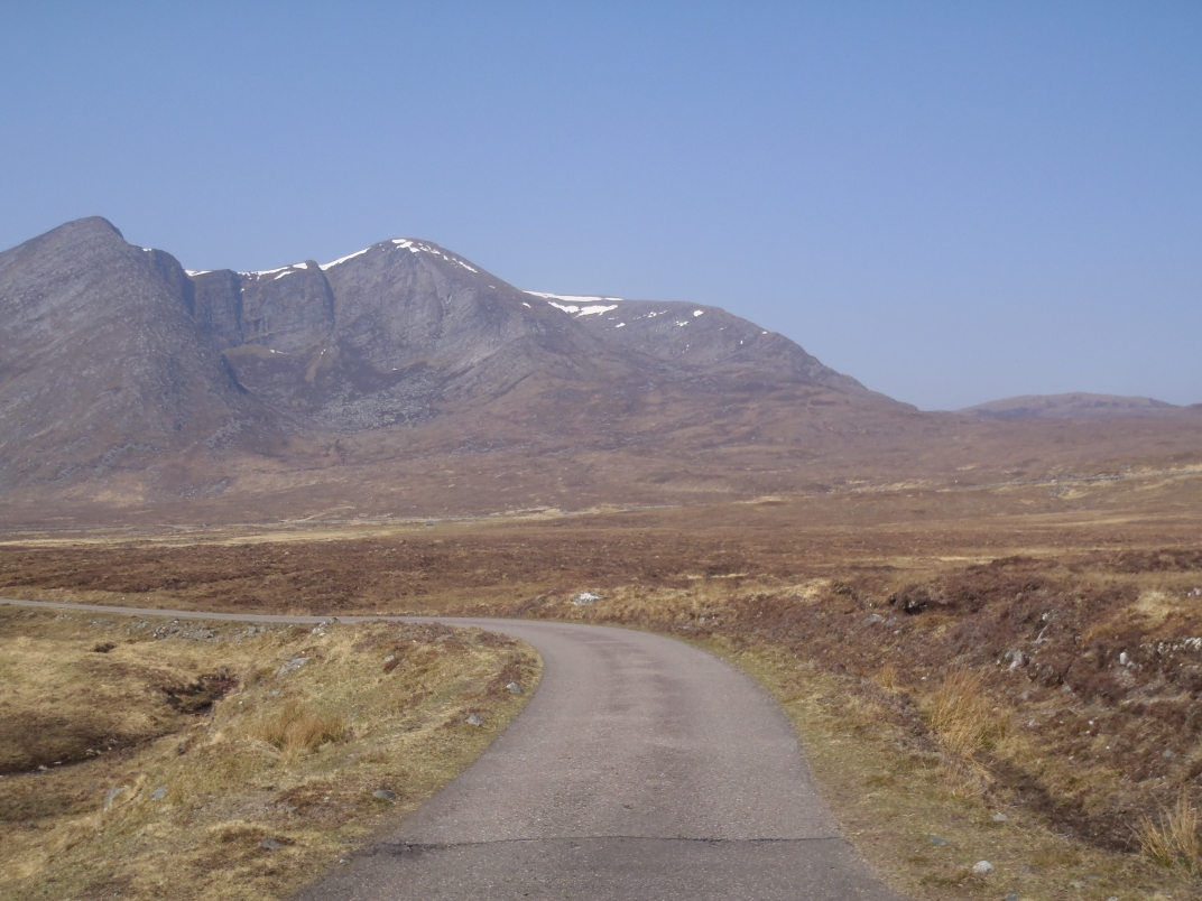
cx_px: 601
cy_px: 450
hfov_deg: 44.8
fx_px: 1458
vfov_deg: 34.3
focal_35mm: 42
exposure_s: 1/500
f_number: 5
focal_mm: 7.57
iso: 80
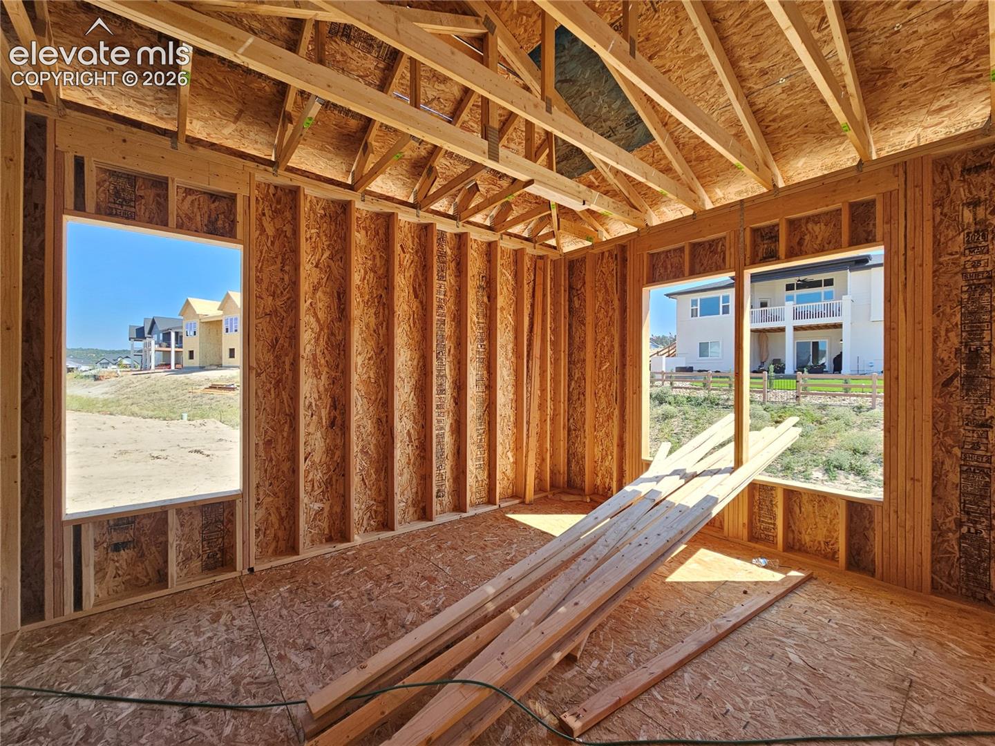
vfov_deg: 89.9
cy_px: 373
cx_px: 498
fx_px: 374
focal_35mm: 13
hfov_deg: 106.2
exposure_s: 1/471
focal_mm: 2.2
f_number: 2.2
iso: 50
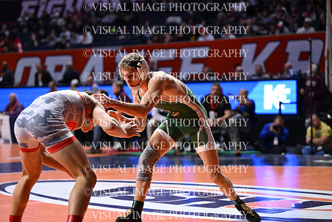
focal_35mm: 100
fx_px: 922
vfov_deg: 13.7
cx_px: 166
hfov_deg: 20.4
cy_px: 111
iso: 2500
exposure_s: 1/1000
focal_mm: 100
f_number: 2.8
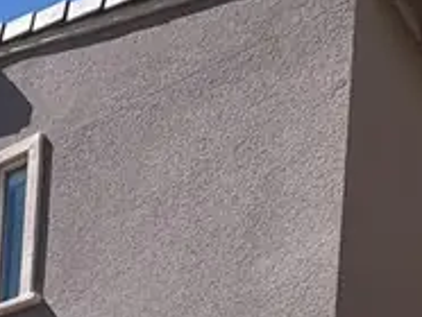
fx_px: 940
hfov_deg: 19.8
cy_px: 704
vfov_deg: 14.5
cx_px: -299
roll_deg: -3.5
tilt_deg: -0.9
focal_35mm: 77
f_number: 2.2
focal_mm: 2.22
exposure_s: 1/770
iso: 25
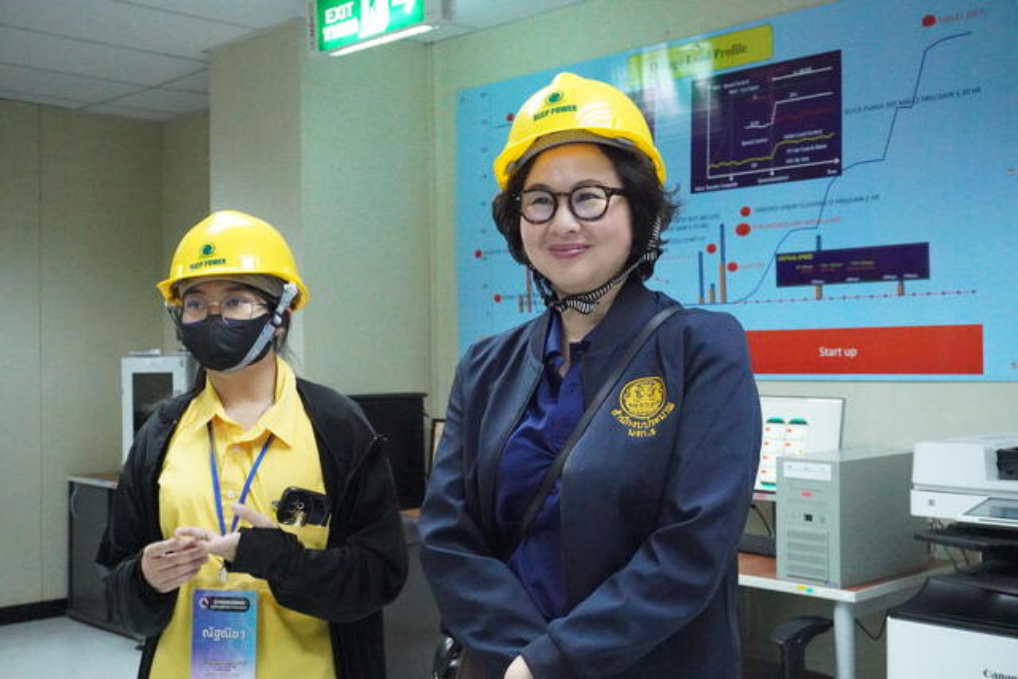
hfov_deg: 45.0
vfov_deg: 30.9
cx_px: 509
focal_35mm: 44
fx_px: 1230
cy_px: 340
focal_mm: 29
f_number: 5.6
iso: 16000
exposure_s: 1/500
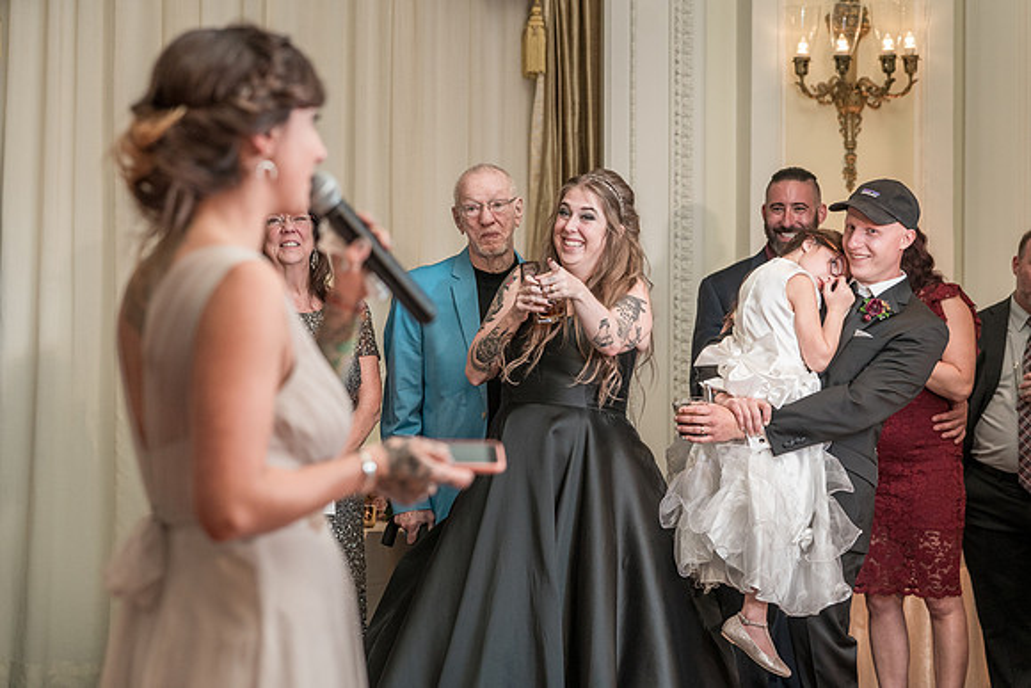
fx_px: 2664
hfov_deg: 21.9
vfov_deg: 14.7
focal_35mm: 93
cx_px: 531
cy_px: 355
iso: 2000
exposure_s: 1/200
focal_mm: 89
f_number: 4
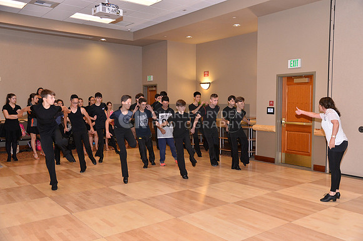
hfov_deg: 58.8
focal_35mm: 32
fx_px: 322
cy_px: 120
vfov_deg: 41.0
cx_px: 182
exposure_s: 1/250
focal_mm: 32
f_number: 5.6
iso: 2000
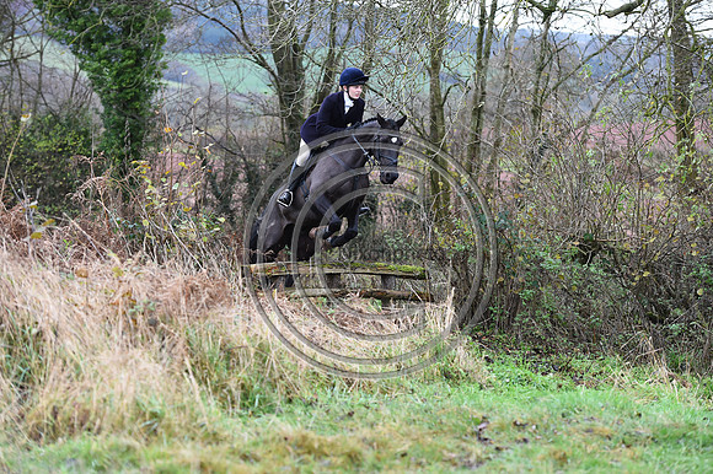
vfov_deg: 12.4
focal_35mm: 110
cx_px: 356
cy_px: 237
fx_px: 2177
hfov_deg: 18.6
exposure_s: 1/1000
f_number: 3.5
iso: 1250
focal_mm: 110
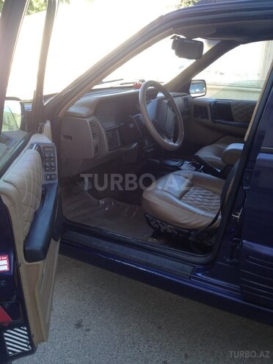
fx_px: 368
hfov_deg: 40.7
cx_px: 136
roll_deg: -0.1
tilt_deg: -23.6
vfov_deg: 52.6
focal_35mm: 35
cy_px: 182
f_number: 2.4
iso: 50
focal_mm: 4.28
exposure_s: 1/120
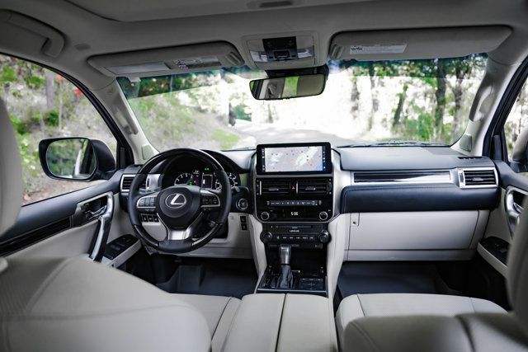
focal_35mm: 24
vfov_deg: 53.2
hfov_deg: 73.7
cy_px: 176
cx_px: 264
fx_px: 352
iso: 640
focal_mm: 24
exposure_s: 1/200
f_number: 2.8
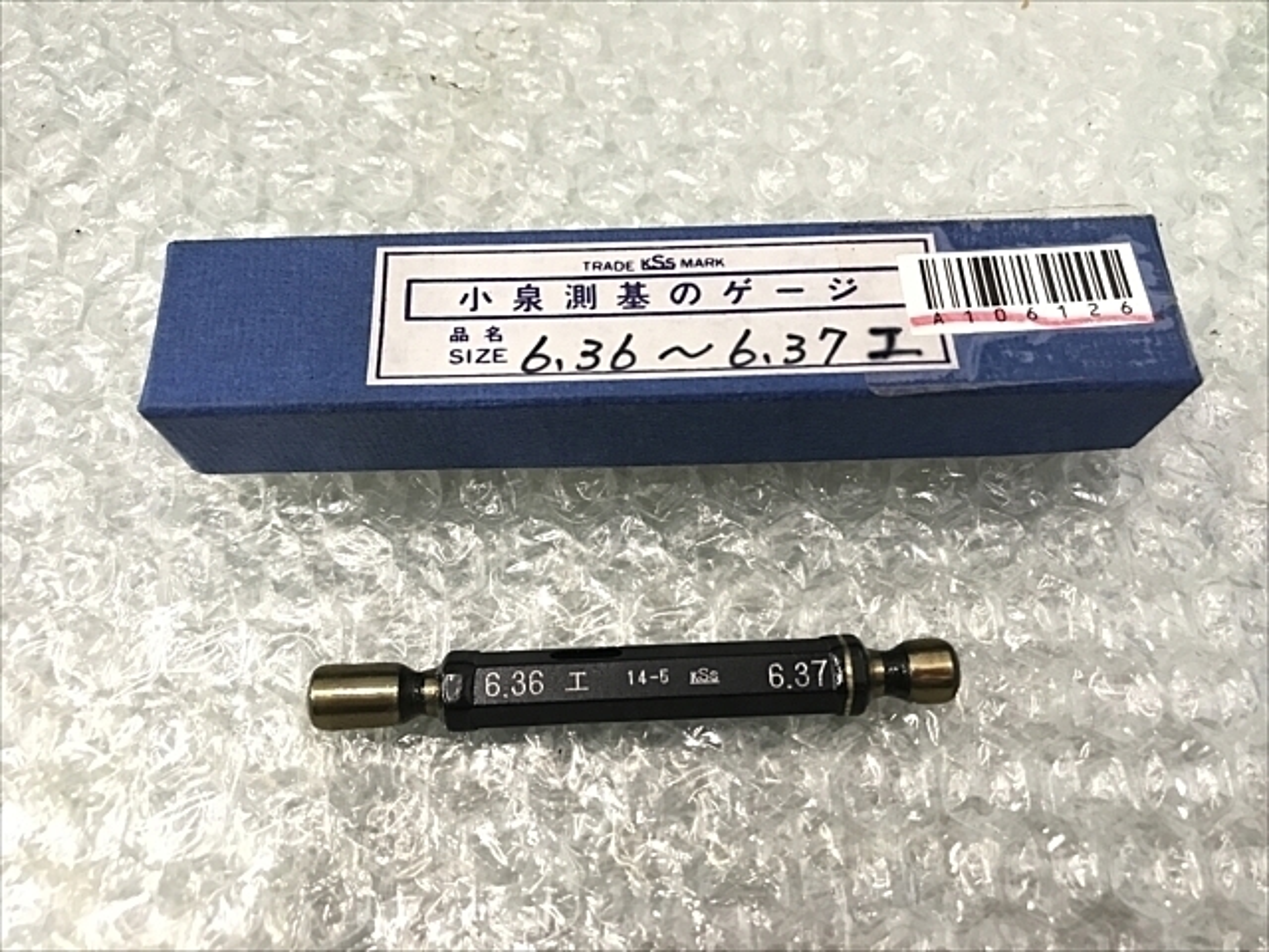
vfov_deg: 49.7
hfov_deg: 63.4
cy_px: 476
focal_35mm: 28
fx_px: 1026
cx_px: 634
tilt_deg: -63.4
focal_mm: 3.99
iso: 40
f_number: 1.8
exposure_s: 1/15
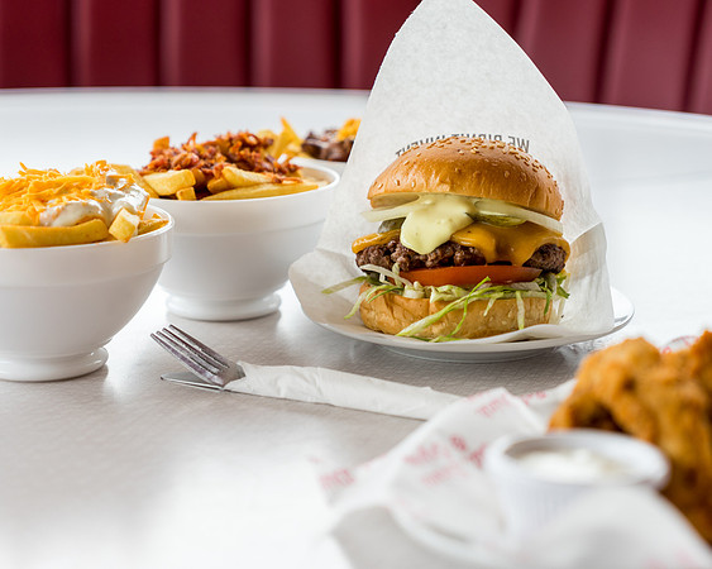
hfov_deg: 23.8
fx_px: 1692
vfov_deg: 19.1
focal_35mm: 80
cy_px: 285
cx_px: 353
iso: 100
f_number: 4
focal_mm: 70
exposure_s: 1/50
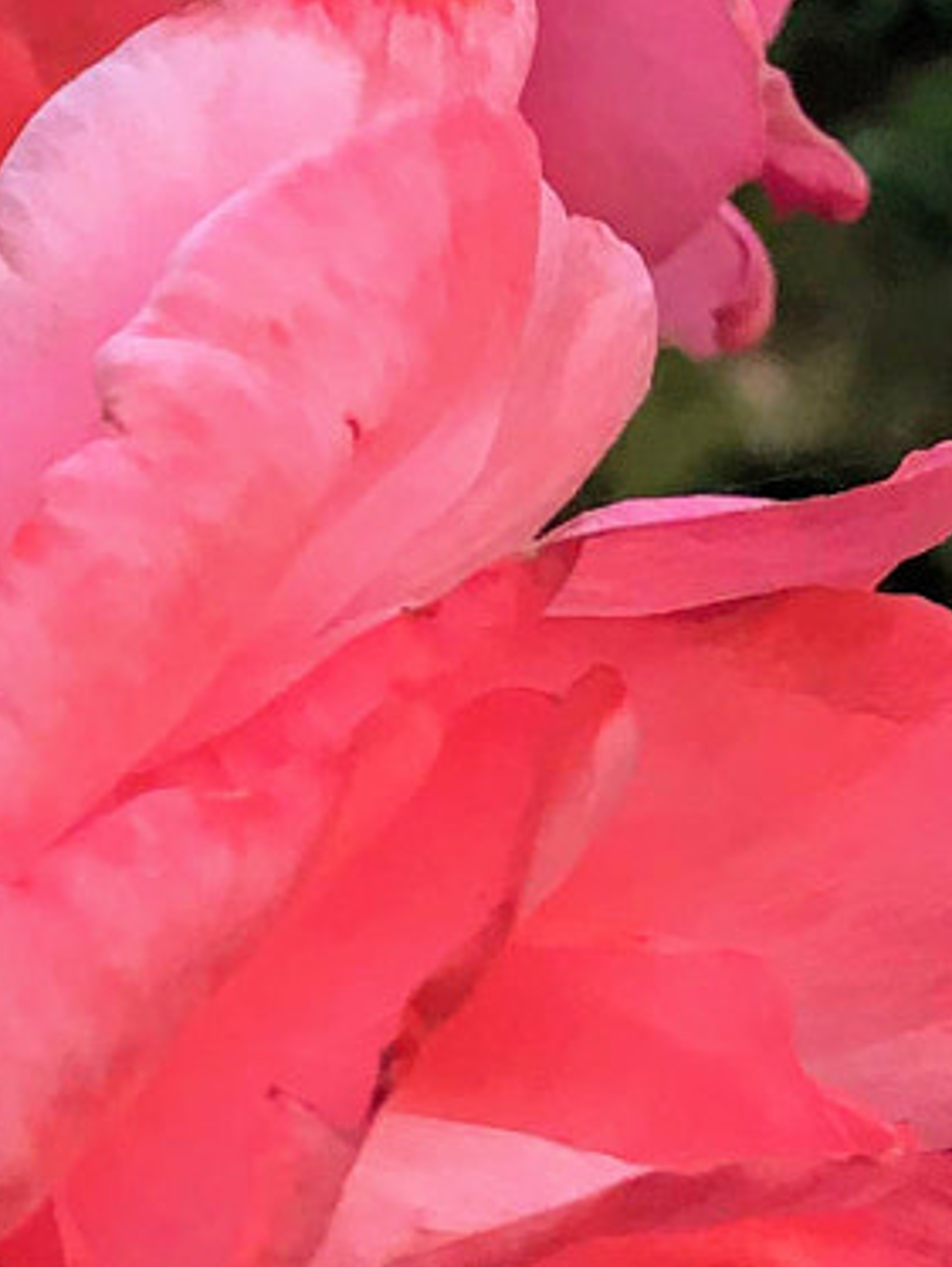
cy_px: 986
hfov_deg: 11.0
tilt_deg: -11.3
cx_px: -864
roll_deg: -1.2
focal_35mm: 124
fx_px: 4542
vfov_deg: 15.8
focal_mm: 4.15
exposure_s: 1/33
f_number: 2.2
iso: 40
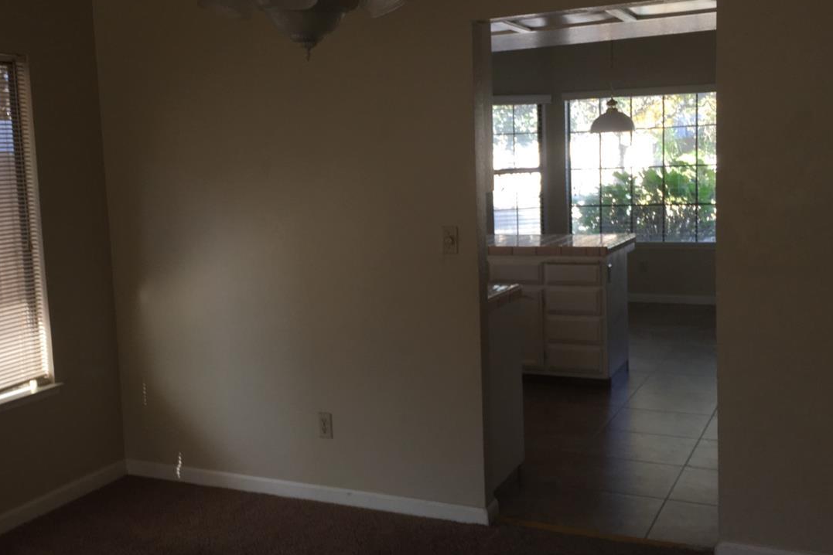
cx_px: 313
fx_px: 972
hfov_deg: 46.0
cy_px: 267
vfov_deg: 31.9
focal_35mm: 42
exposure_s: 1/51
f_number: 2.2
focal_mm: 4.15
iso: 25
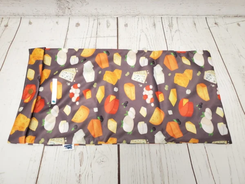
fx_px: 184
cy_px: 92
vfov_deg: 53.1
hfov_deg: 67.3
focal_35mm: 26
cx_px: 122
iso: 200
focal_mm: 4.3
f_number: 2.4
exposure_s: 1/60
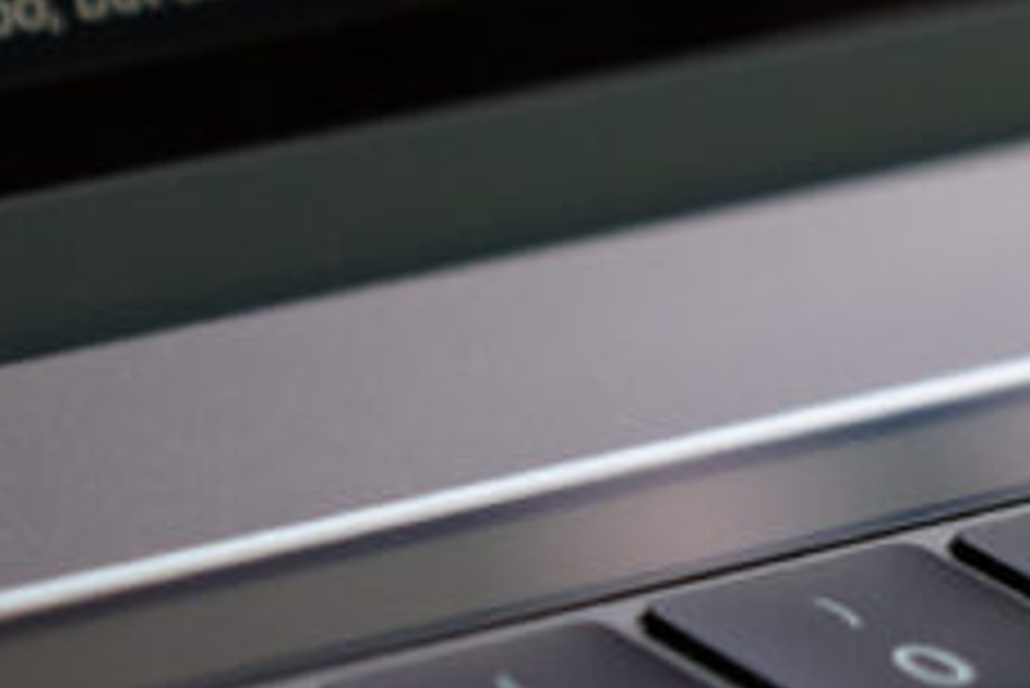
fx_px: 6785
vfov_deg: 5.8
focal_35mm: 237
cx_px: -769
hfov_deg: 8.4
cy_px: 474
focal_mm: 35
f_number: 2.5
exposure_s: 1/50
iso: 400
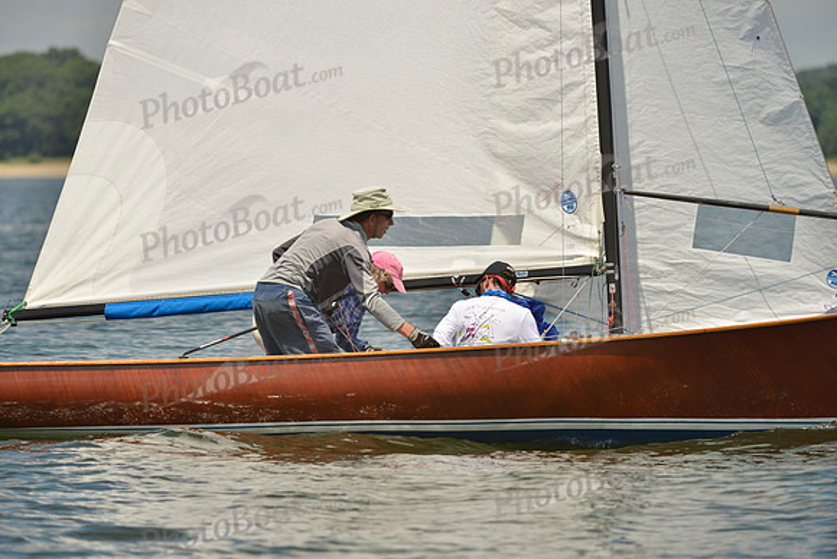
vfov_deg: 4.7
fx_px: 6744
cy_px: 280
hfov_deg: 7.1
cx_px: 418
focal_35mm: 290
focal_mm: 290
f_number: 6.3
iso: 200
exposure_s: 1/1250
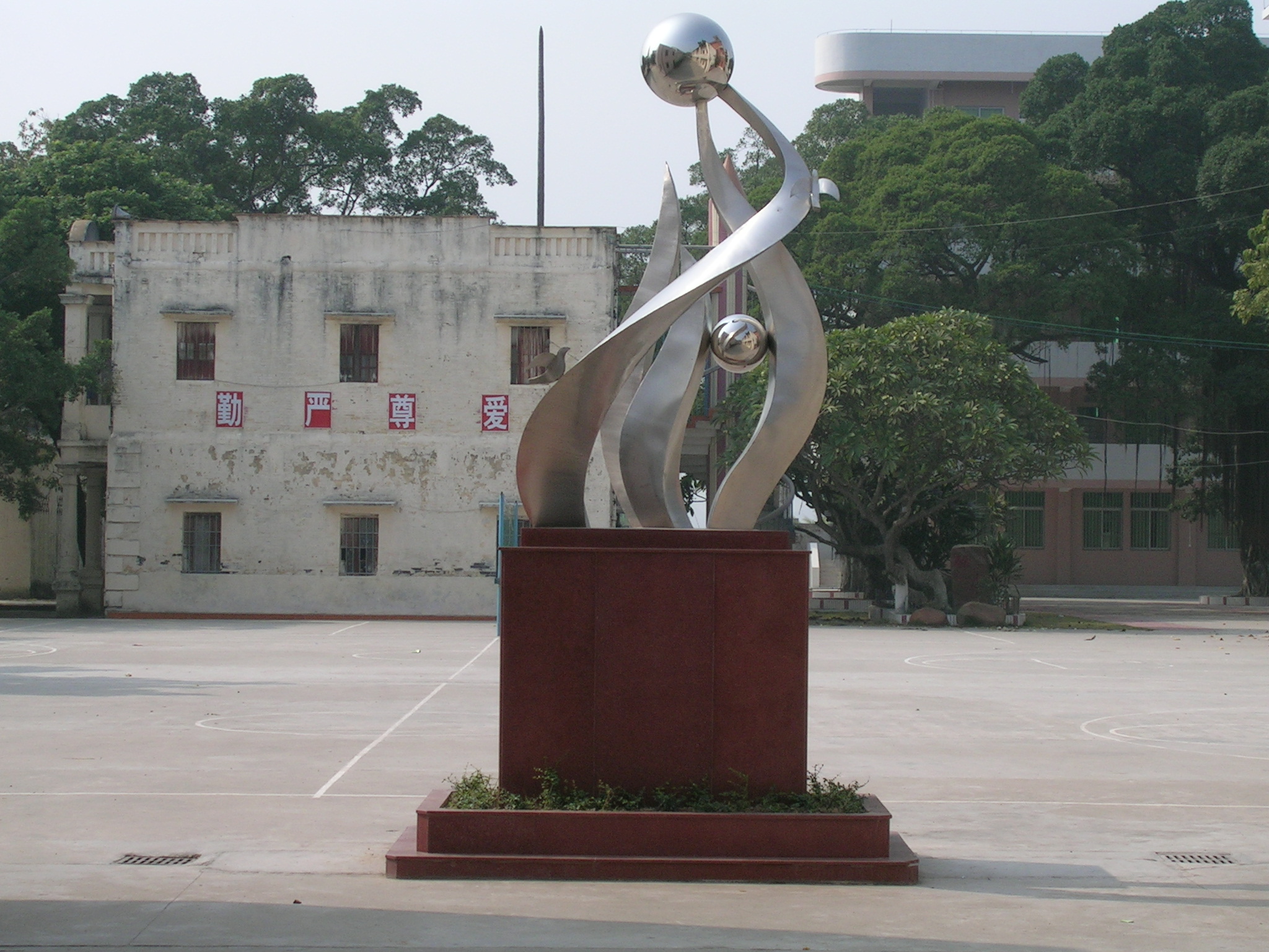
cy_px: 476
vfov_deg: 17.2
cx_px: 634
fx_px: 3153
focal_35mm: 86
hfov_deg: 22.8
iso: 50
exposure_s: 1/256
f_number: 7.1
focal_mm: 13
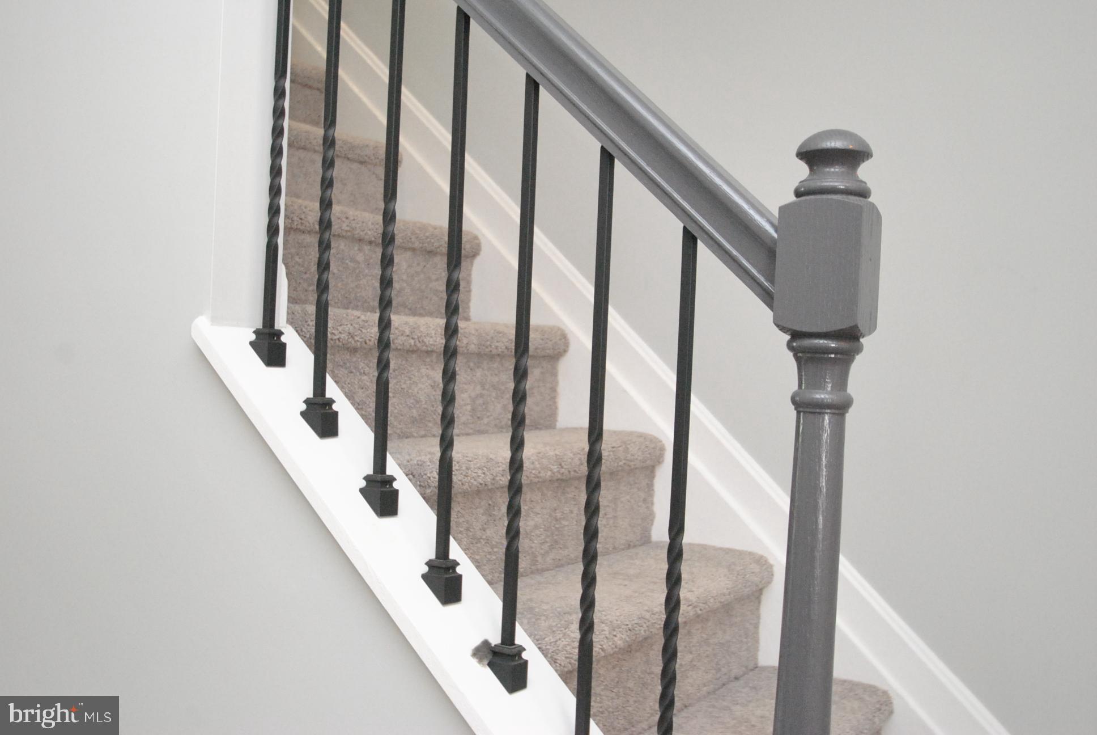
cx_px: 548
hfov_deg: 53.1
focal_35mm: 36
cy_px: 368
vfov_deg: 37.0
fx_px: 1098
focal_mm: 24
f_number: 4.5
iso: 1600
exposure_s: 1/60
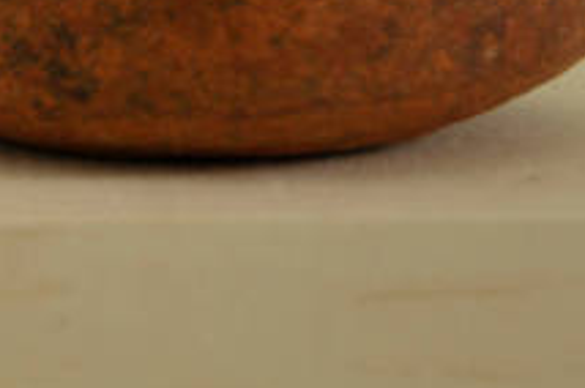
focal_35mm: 213
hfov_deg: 9.5
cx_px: -202
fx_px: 3456
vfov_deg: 6.3
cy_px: -318
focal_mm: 38
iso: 200
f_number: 4.8
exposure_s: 1/50
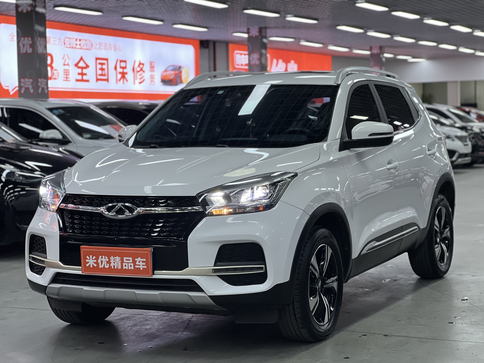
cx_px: 242
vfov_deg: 19.1
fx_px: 1077
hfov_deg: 25.3
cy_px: 182
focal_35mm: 77
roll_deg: +1.2
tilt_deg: -3.7
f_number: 2.8
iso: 200
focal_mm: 9
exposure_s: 1/100
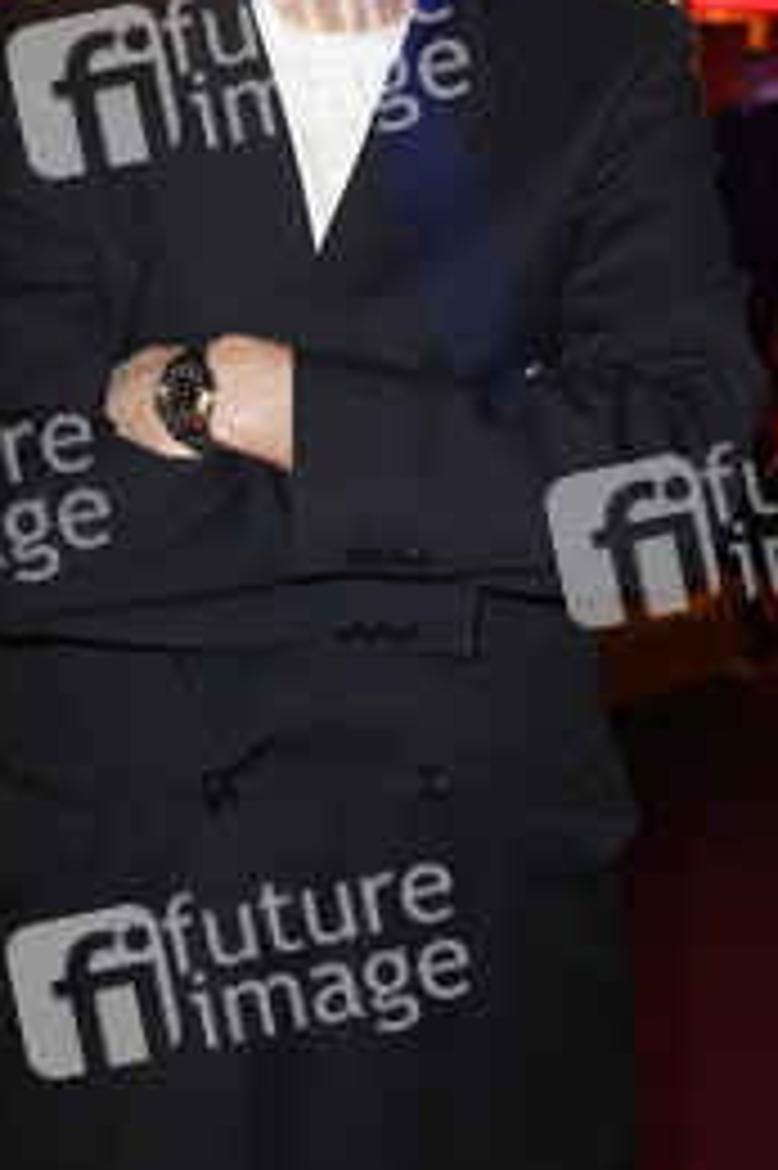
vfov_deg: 25.1
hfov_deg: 17.0
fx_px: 2597
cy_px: 297
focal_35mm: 80
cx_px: 369
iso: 1000
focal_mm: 52
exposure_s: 1/25
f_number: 5.6
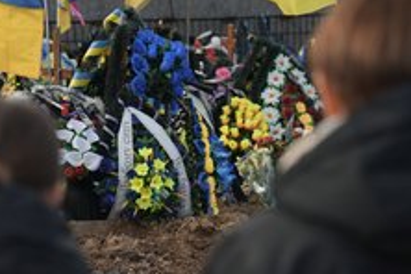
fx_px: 1438
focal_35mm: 126
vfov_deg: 10.9
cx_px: 180
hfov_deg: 16.3
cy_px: 184
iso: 200
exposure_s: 1/160
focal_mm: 70
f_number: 2.8
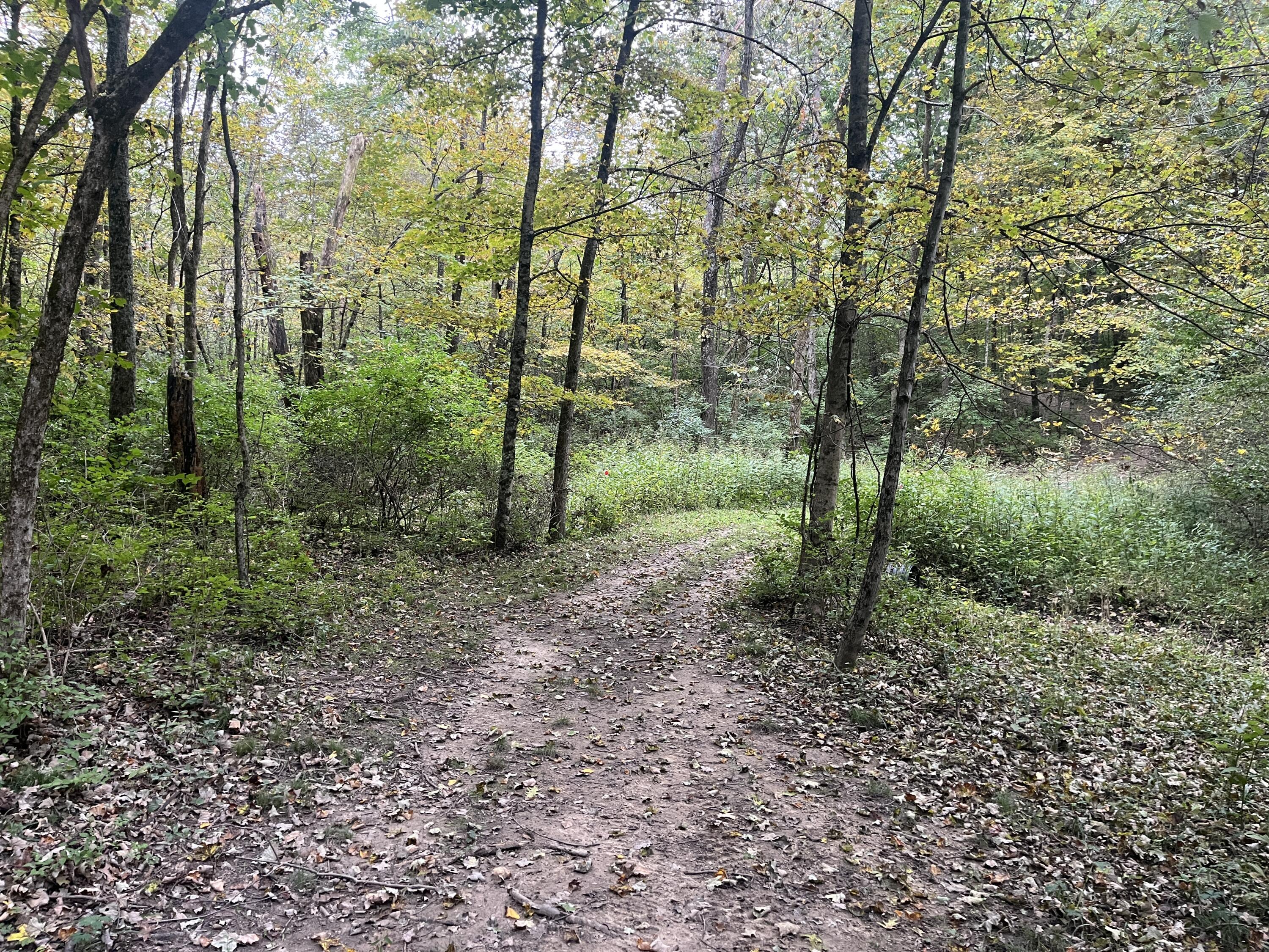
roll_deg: -0.3
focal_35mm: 26
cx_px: 634
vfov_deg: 53.1
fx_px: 953
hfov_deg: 67.3
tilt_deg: -2.3
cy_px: 476
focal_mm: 5.1
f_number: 1.6
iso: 125
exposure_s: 1/83
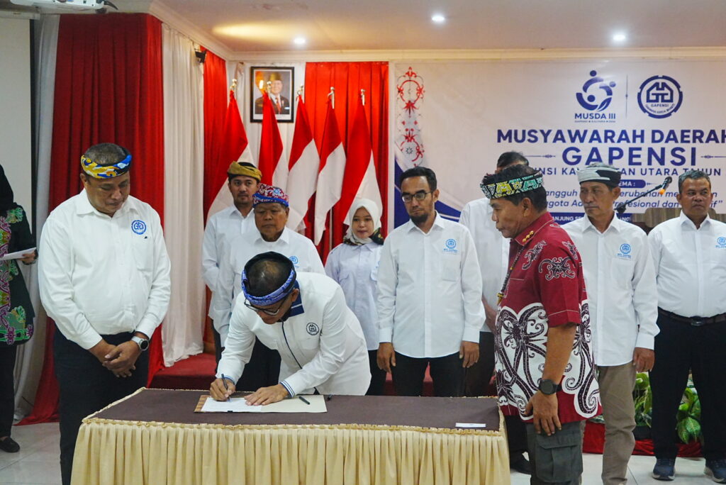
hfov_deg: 39.6
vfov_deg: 27.0
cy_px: 242
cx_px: 363
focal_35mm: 50
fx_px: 1009
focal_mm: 50
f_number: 6.3
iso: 12800
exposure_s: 1/125
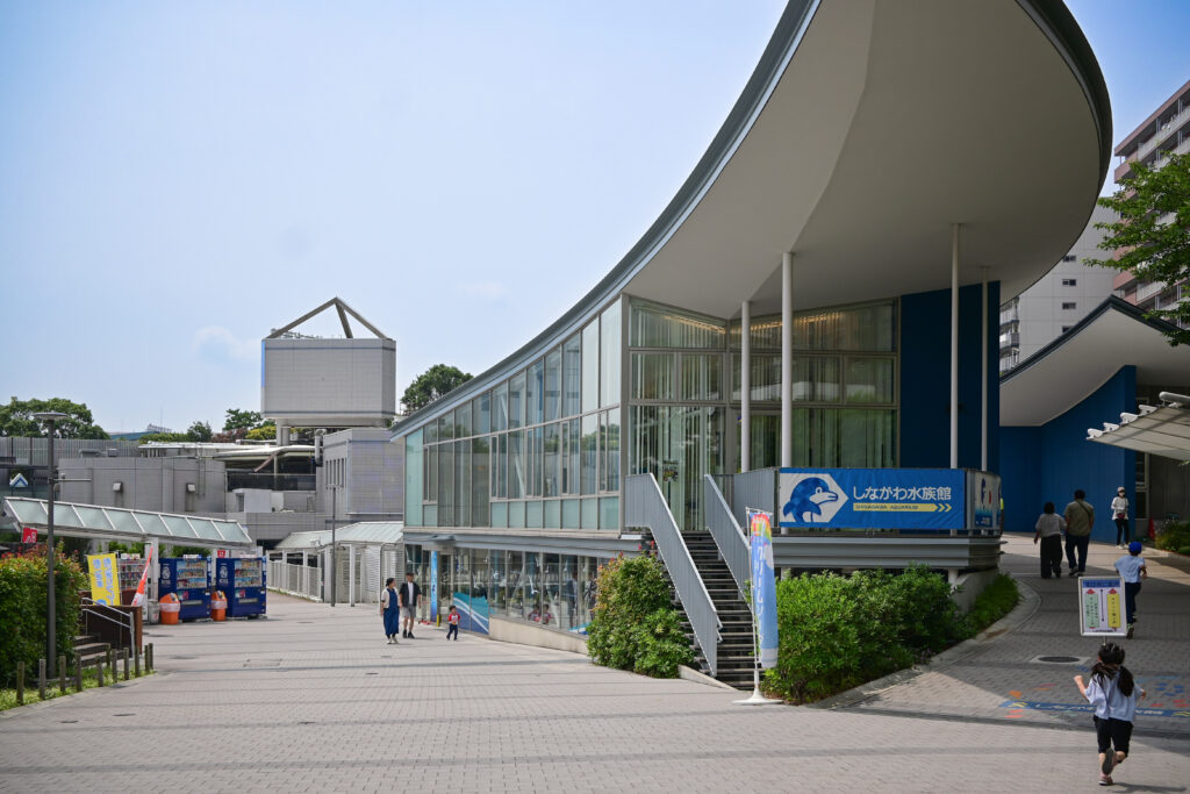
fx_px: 1190
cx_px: 595
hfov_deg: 53.1
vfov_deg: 36.9
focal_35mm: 36
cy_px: 397
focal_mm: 24
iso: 100
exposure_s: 1/1250
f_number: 4.5
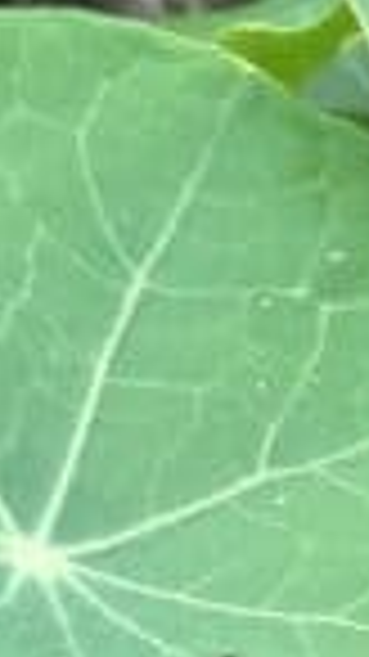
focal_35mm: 158
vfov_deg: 13.5
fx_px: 2752
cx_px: 1012
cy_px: 590
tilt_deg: -26.2
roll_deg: +6.0
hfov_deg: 7.0
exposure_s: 1/120
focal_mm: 4.15
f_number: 2.2
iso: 32
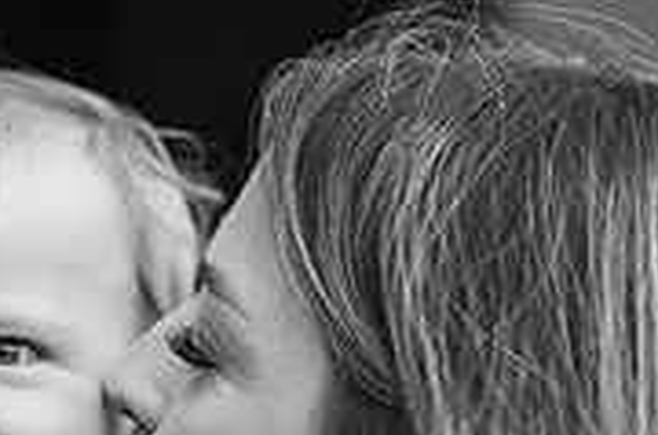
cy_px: 469
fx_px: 3135
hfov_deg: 12.0
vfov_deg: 7.9
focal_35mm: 172
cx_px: 444
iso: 250
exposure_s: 1/400
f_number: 1.8
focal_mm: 50
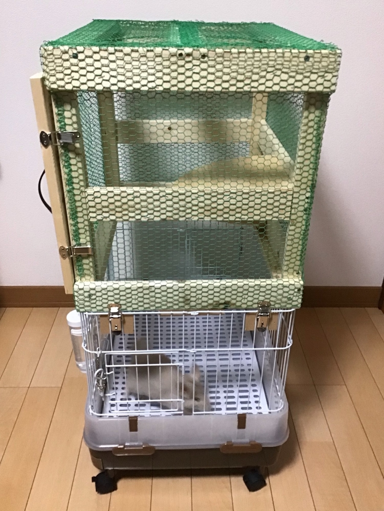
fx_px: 459
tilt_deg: -30.3
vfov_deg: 58.4
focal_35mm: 31
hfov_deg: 45.4
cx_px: 192
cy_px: 256
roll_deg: +0.6
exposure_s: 1/30
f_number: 2.4
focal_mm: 3.3
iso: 160
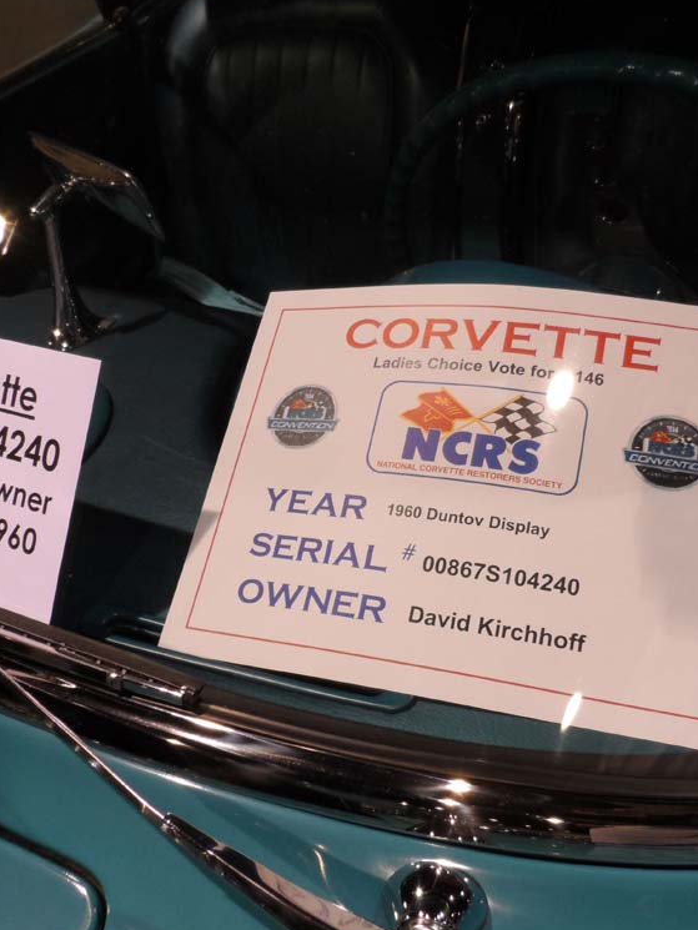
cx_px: 355
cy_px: 466
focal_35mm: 33
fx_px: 887
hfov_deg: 43.0
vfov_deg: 55.3
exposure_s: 1/30
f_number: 3.2
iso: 160
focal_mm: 4
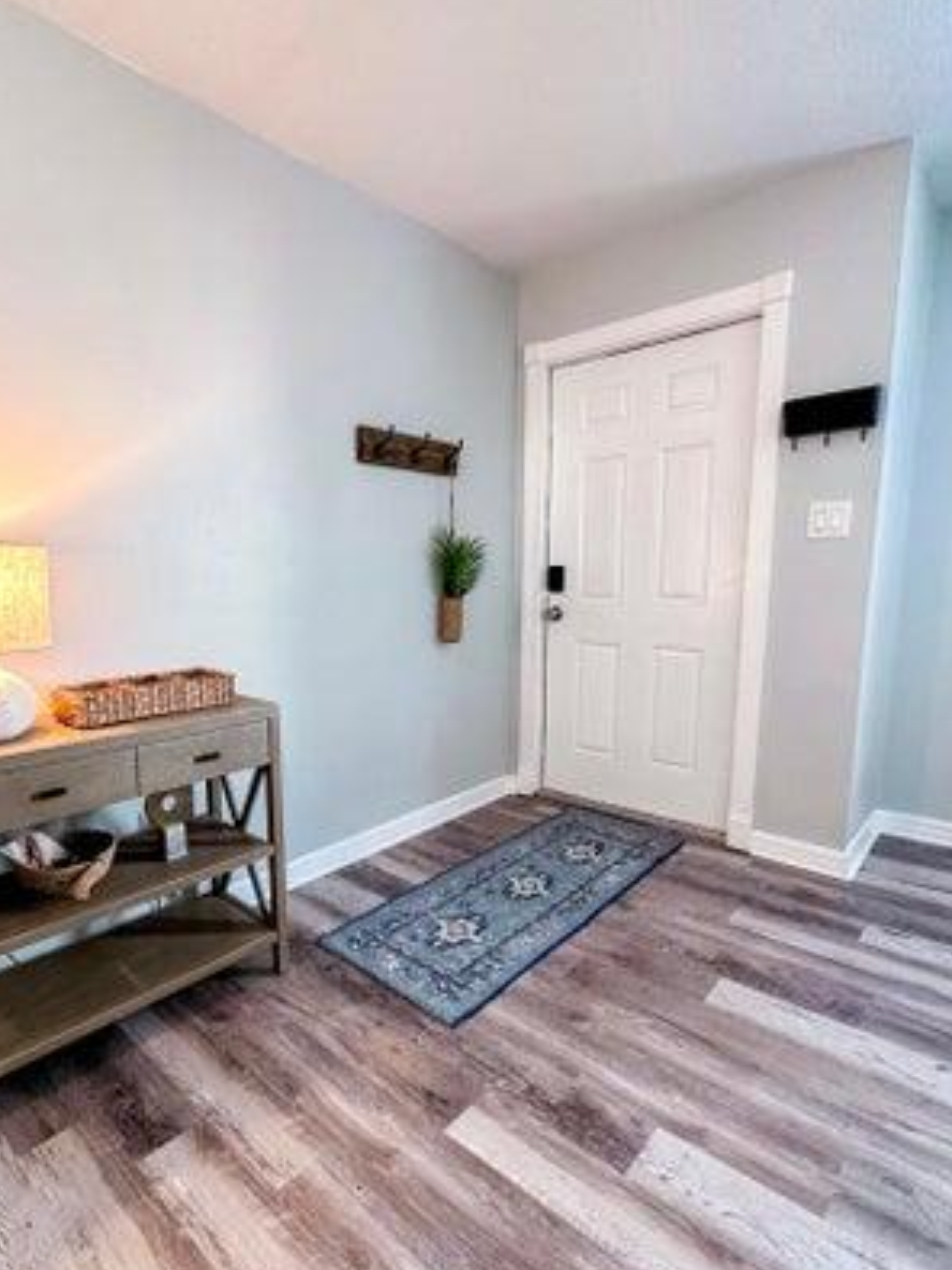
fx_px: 624
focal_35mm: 17
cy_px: 643
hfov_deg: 74.3
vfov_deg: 91.0
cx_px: 408
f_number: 2.2
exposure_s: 1/60
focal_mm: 2.22
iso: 320
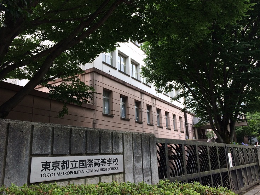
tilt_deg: +14.8
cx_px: 130
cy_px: 98
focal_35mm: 29
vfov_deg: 48.2
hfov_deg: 61.7
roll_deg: +2.2
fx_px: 218
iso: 32
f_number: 2.2
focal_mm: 4.15
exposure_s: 1/461
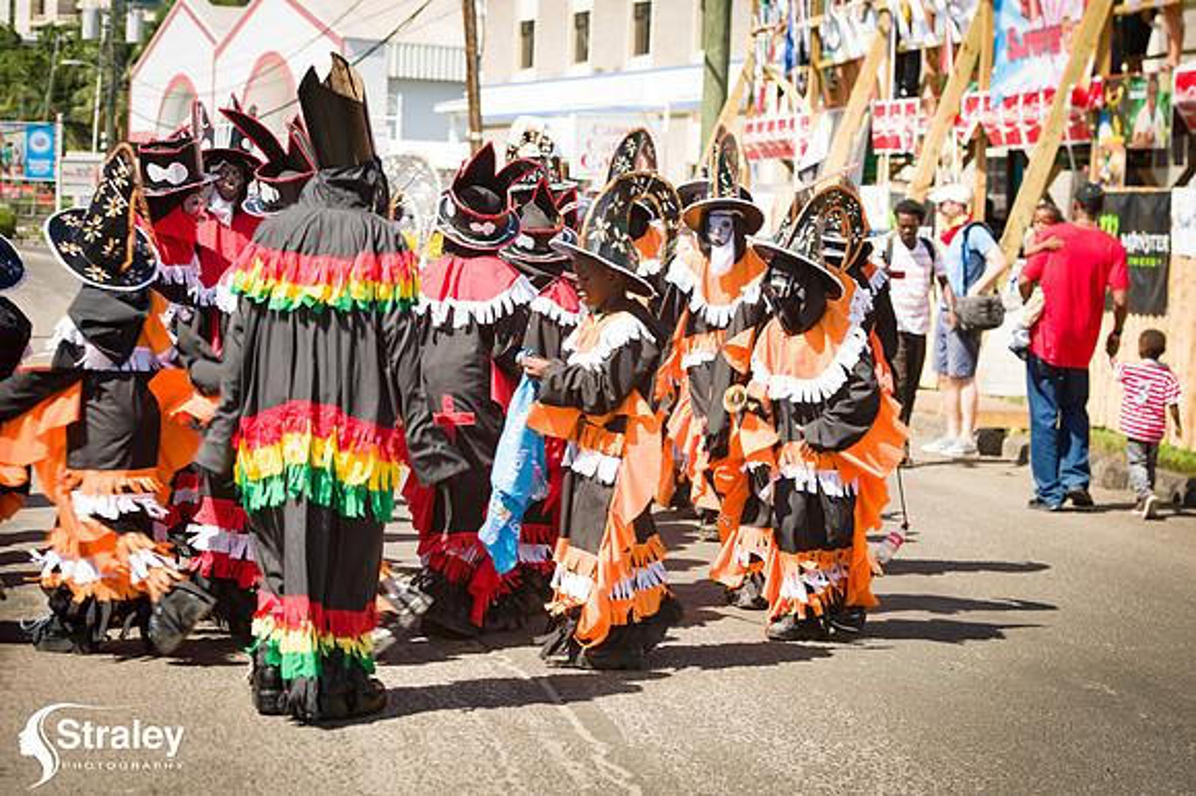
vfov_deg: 15.2
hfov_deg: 22.6
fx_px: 2988
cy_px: 398
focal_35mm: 90
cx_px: 598
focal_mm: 90
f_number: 6.3
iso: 100
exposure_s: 1/160
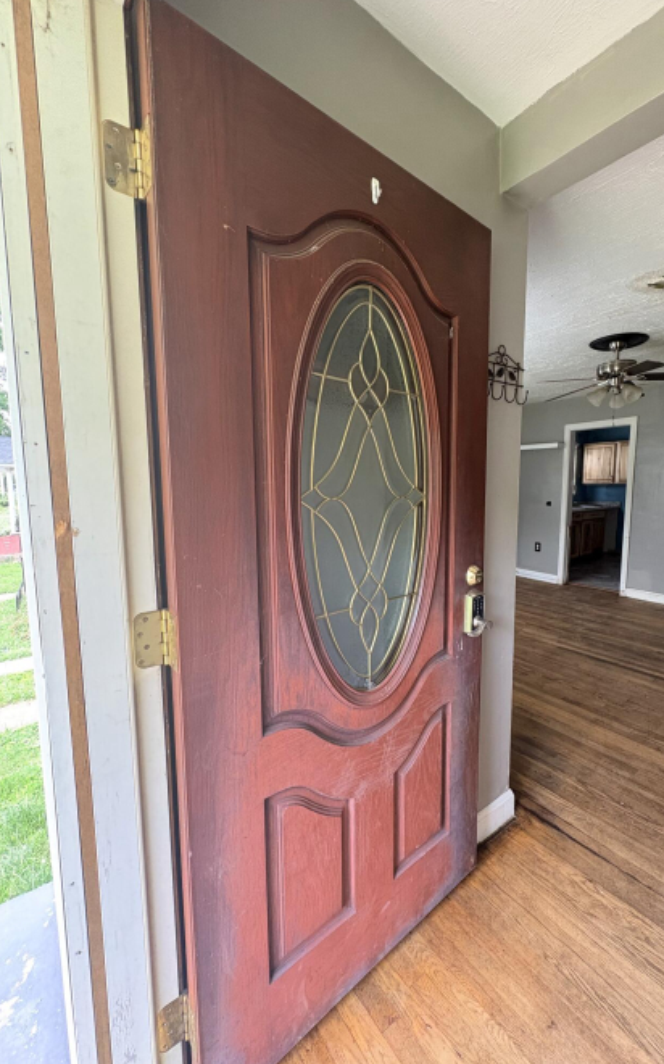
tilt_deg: -6.3
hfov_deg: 74.3
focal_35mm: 15
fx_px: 435
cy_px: 531
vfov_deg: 101.5
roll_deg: +0.0
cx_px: 382
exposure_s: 1/72
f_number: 2.2
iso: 250
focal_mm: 2.22
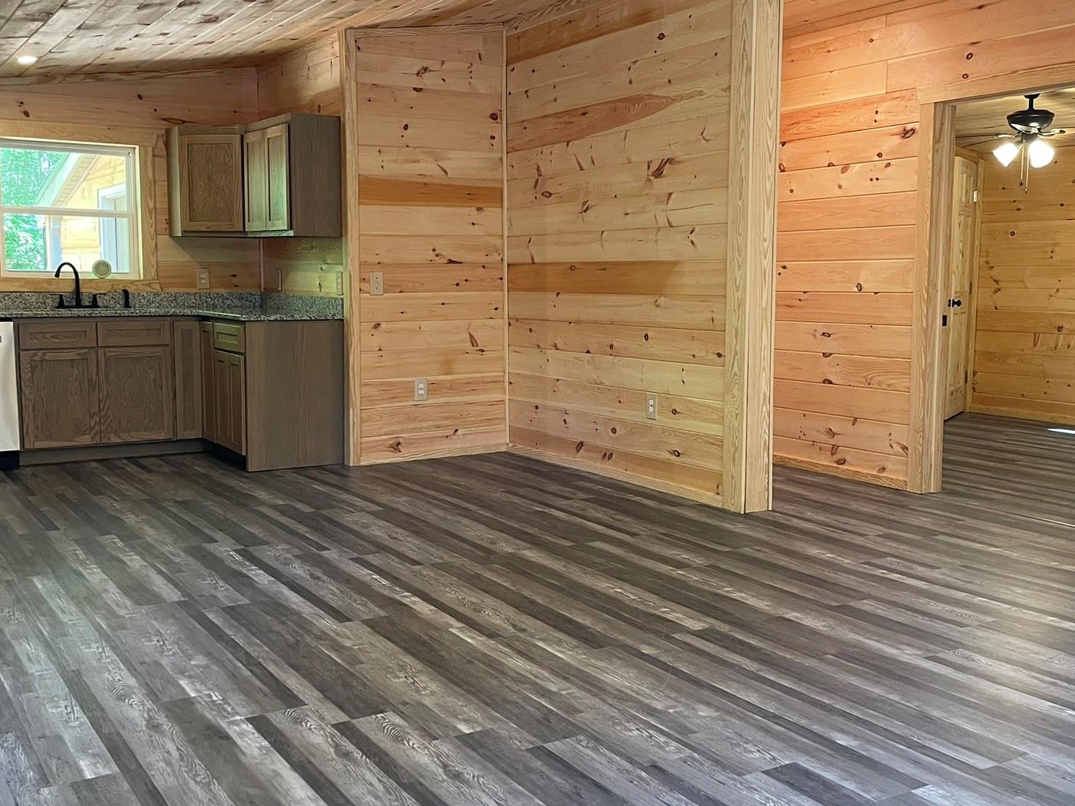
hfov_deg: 49.0
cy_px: 423
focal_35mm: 38
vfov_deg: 37.7
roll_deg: +0.1
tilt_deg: -7.0
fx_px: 1180
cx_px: 514
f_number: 1.6
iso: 160
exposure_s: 1/60
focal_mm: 4.2
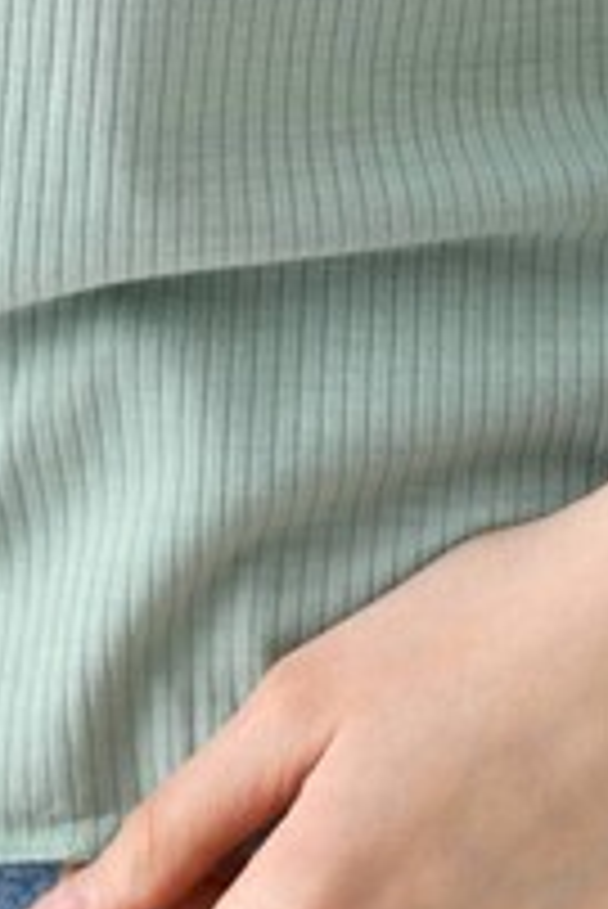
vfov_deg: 7.7
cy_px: -594
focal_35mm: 260
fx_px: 6575
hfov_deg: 5.3
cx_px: 383
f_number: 5.6
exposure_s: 1/160
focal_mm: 70
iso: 100
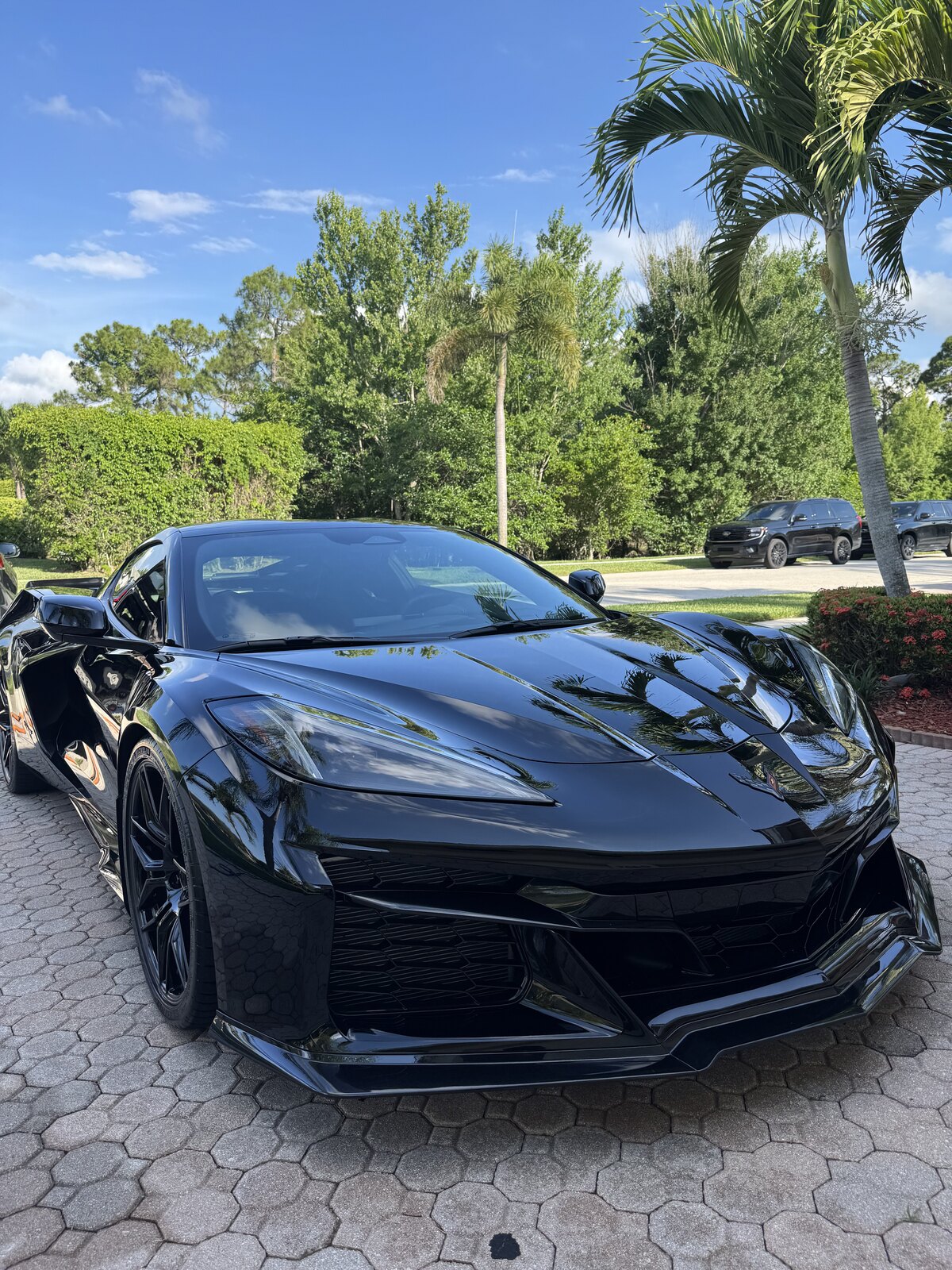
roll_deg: +0.3
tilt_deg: -6.5
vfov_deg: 71.6
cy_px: 635
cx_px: 476
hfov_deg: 56.8
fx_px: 880
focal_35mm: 24
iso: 80
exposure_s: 1/1425
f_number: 1.78
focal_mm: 6.76
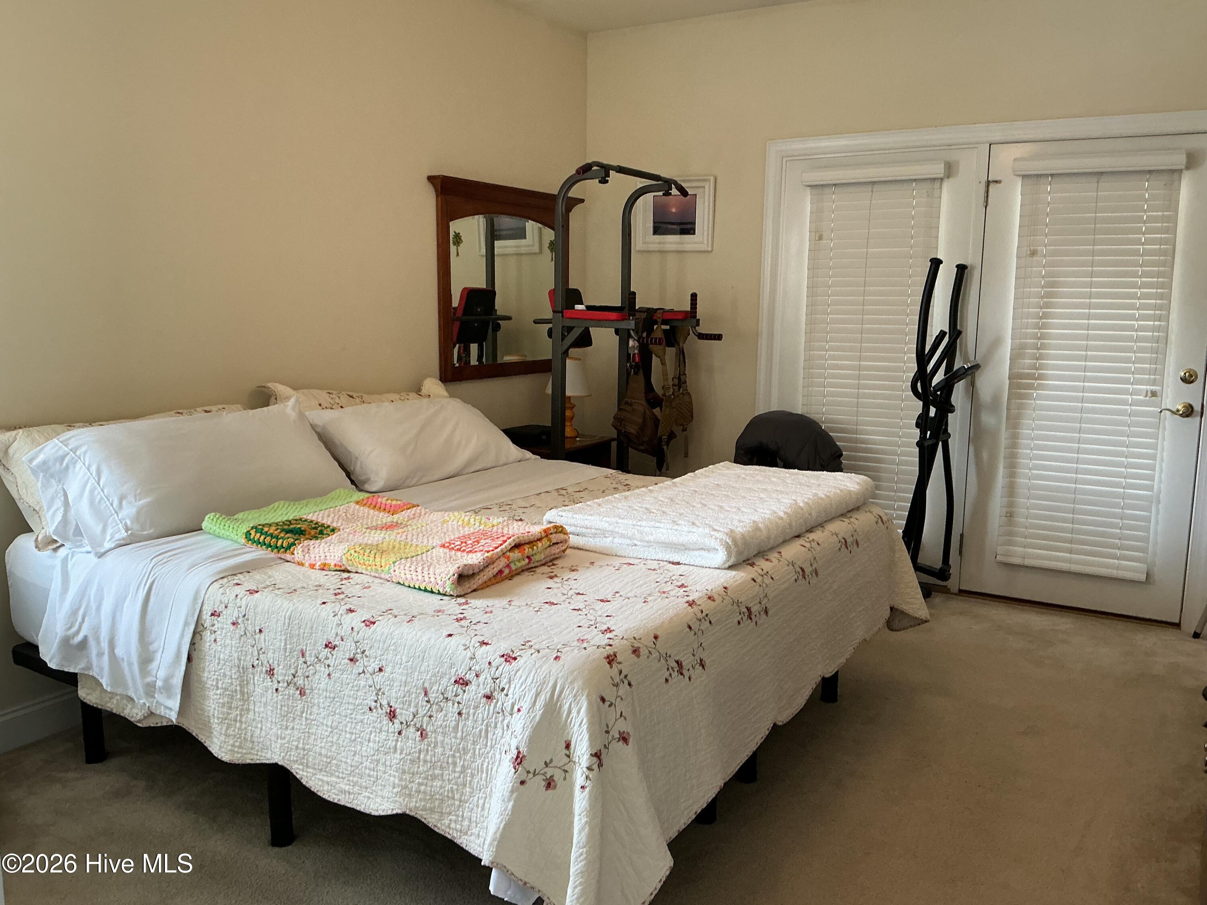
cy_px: 452
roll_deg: -1.1
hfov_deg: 61.7
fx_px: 1011
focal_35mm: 29
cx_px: 604
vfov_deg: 48.2
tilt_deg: -8.1
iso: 80
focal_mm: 3
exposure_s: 1/60
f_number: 1.8
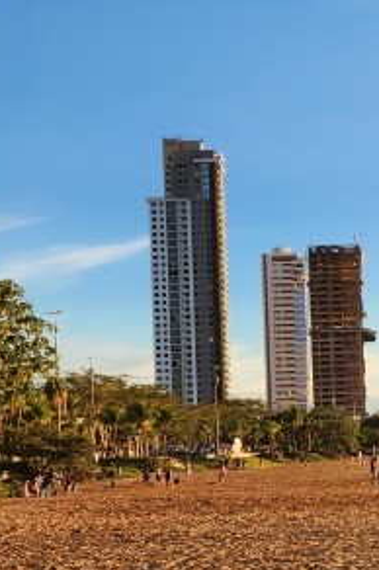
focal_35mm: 84
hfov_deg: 15.2
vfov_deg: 24.1
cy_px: 373
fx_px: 1330
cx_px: 541
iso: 20
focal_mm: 5.4
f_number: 1.8
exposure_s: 1/446
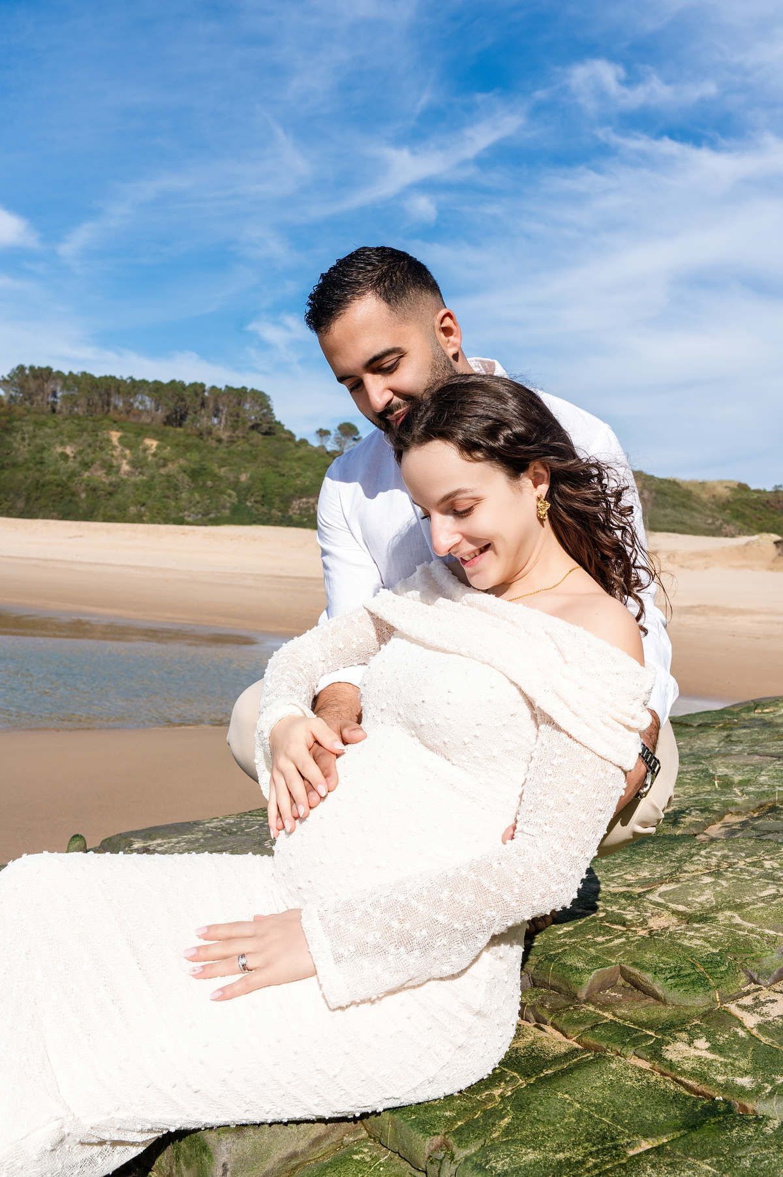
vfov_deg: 54.5
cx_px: 392
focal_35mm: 35
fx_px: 1144
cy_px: 588
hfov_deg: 37.8
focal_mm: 35
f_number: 10
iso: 100
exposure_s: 1/200
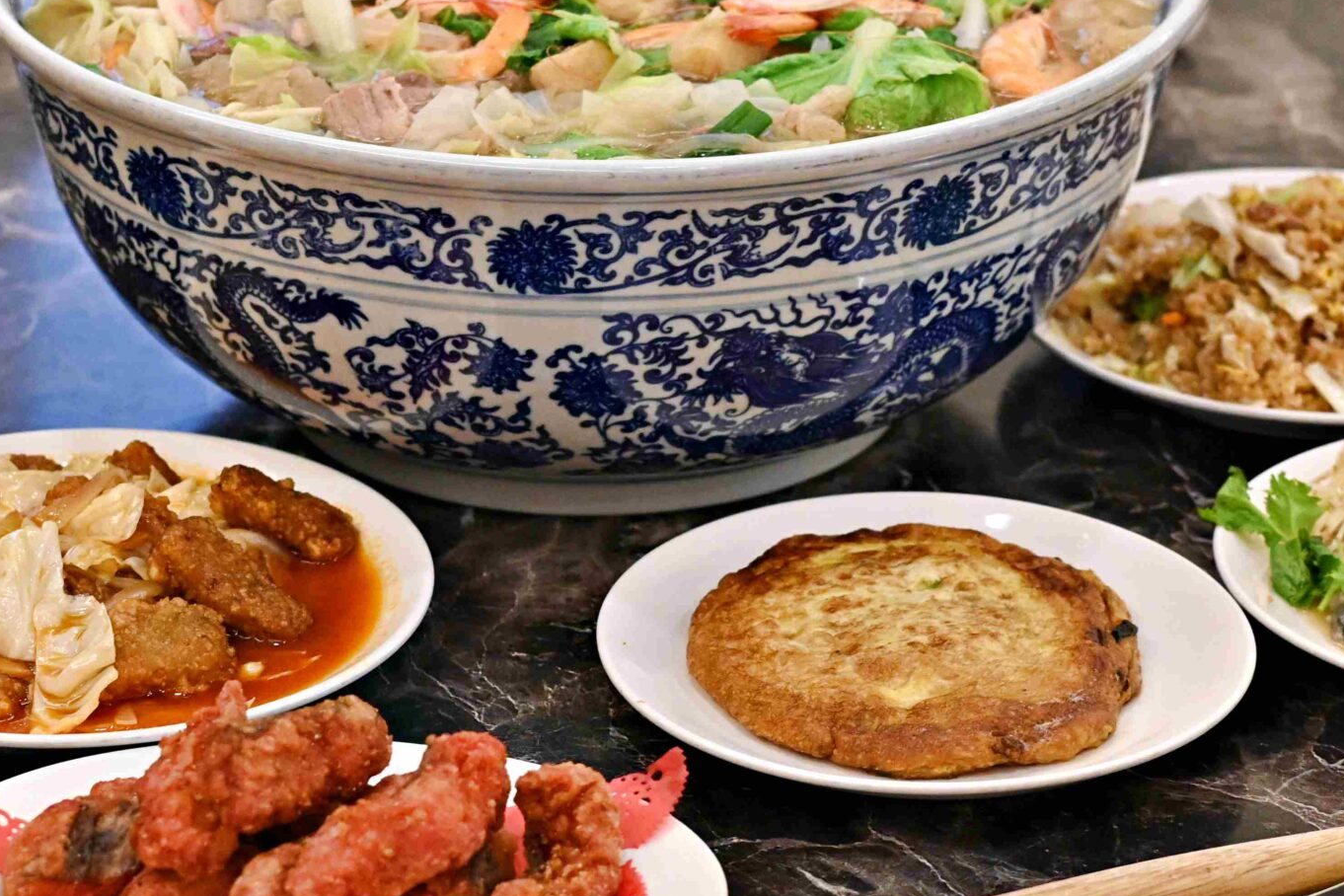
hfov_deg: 14.5
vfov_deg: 9.7
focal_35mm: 141
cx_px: 465
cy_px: 355
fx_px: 5264
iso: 1800
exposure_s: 1/200
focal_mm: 50
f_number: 3.2
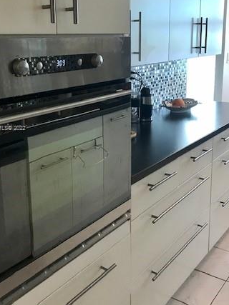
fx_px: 371
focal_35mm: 42
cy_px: 129
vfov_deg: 44.7
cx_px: 115
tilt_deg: -11.7
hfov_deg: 34.3
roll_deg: -0.7
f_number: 1.8
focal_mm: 3.99
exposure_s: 1/30
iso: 25
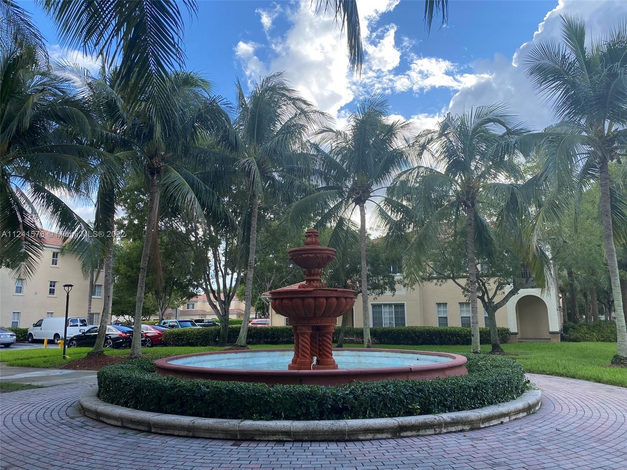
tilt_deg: +10.8
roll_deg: +0.6
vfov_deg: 53.1
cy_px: 235
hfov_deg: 67.3
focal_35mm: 26
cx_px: 314
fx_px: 471
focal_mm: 4.25
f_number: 1.8
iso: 32
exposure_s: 1/890
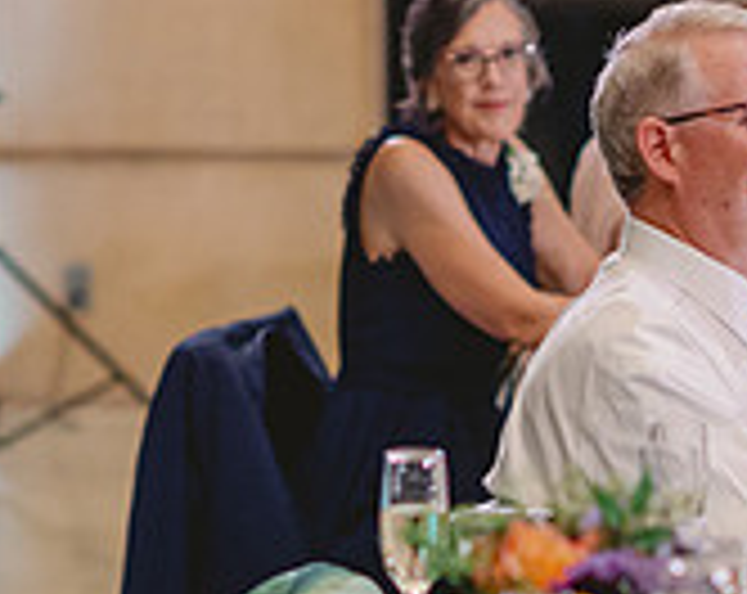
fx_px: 6176
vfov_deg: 5.5
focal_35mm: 280
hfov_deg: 6.9
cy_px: 614
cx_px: 644
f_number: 2.2
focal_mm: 85
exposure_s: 1/160
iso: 2000
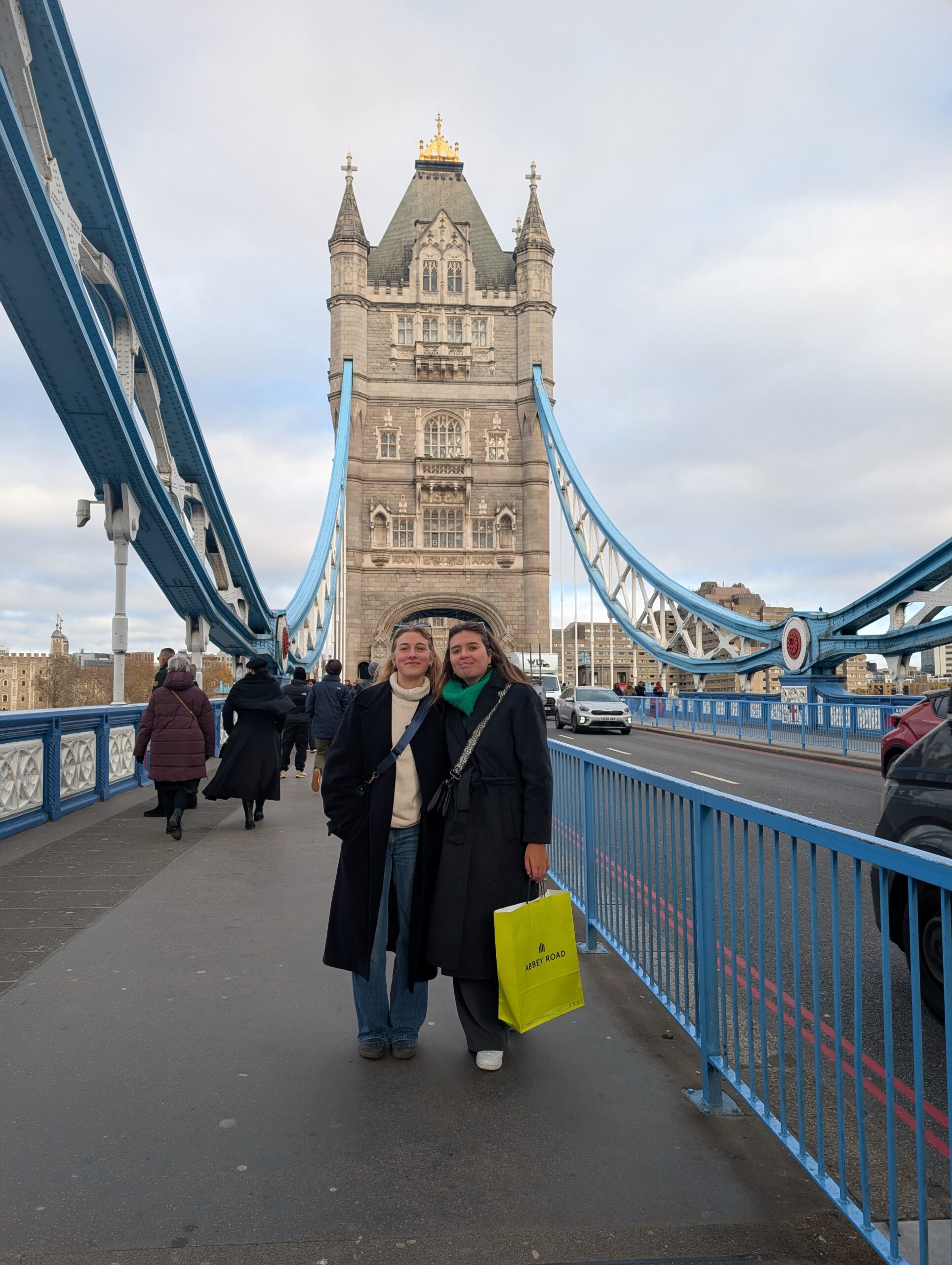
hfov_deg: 56.9
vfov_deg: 71.5
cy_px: 632
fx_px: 878
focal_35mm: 24
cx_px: 476
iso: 22
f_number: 1.68
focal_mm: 6.9
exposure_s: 1/341
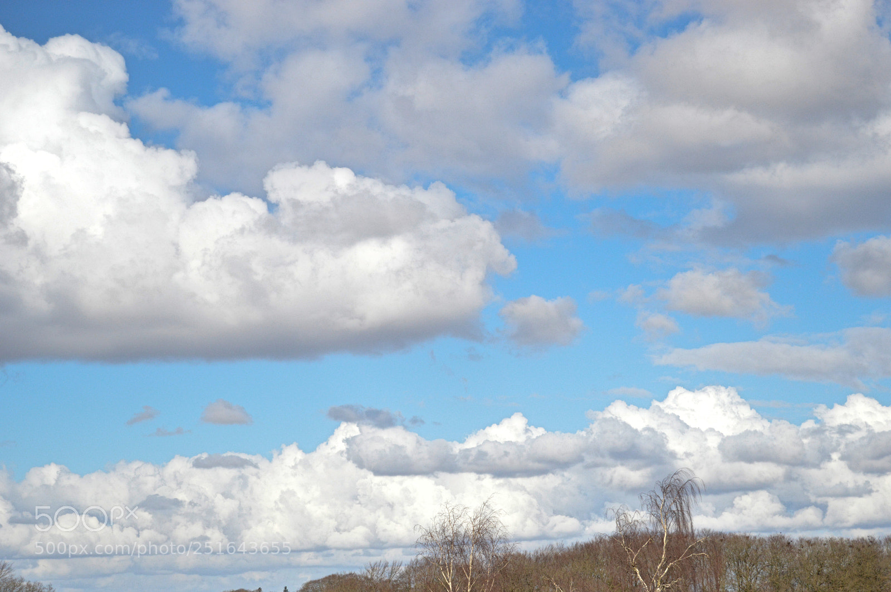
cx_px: 446
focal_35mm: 69
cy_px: 296
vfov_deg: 19.7
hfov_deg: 29.3
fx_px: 1706
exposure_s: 1/4000
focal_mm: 46
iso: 800
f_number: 5.6
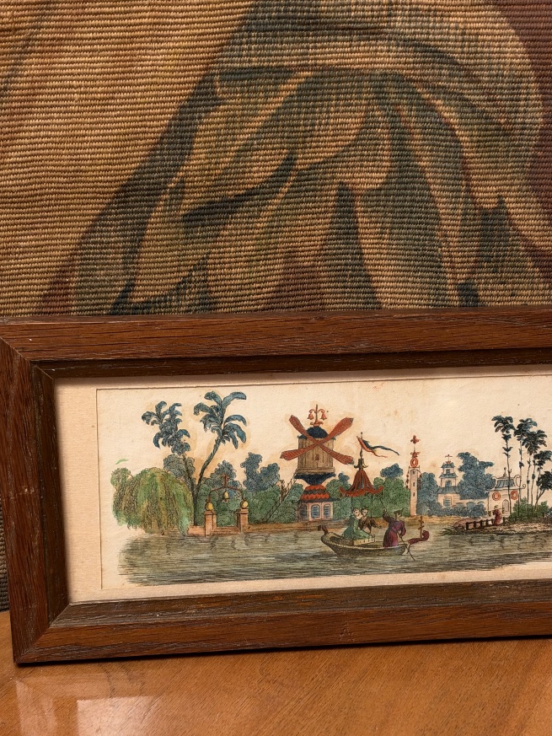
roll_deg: -1.7
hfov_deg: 22.2
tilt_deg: -28.6
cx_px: 327
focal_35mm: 66
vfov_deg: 29.3
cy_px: 459
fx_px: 1403
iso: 125
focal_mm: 6.93
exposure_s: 1/50
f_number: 1.48
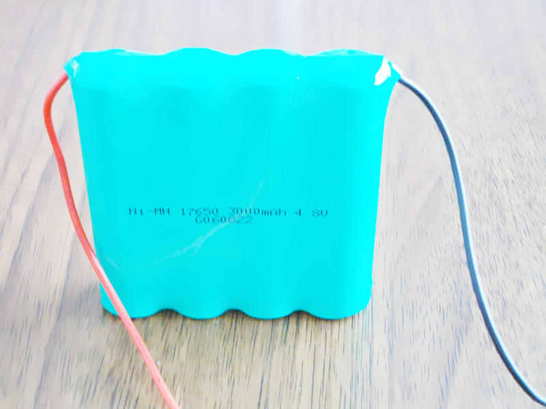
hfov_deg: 31.2
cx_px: 273
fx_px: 978
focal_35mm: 62
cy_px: 204
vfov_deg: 23.7
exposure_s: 1/25
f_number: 3.5
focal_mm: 10.2
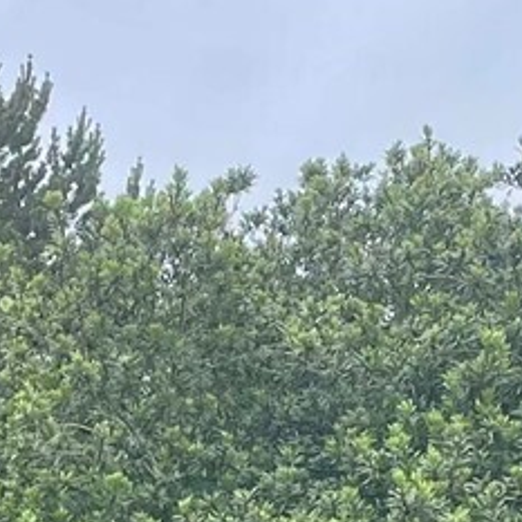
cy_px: 910
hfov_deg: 11.0
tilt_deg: +2.7
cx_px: 116
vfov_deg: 10.5
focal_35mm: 158
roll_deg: +0.5
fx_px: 2696
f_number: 1.6
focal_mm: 4.2
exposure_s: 1/831
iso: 32
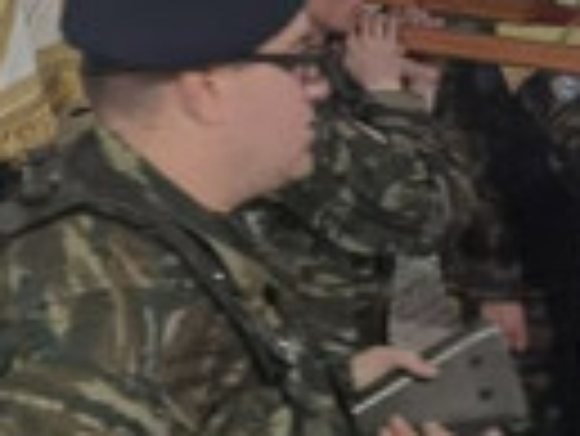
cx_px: -656
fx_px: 2247
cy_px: -342
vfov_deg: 10.4
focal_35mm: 134
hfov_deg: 12.5
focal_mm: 6.71
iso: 320
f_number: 1.9
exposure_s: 1/33.3
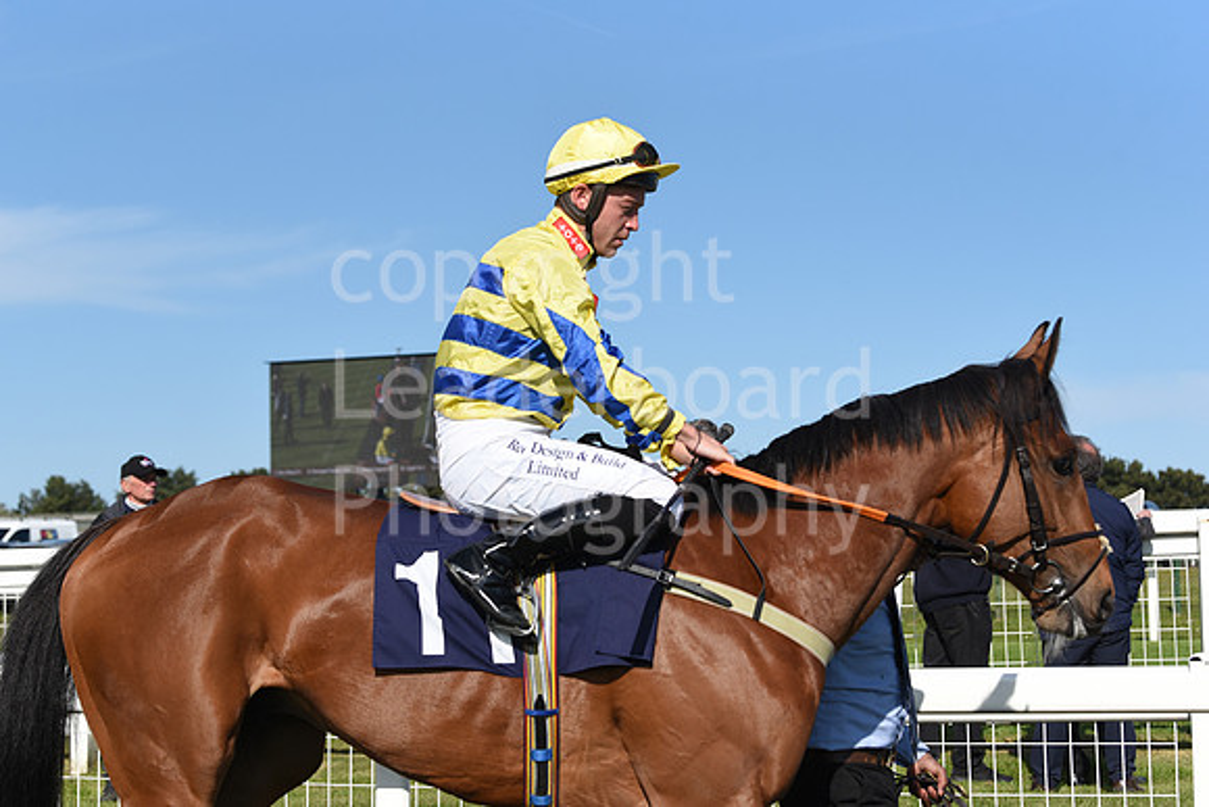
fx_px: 2351
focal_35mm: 70
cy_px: 404
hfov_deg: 28.8
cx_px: 604
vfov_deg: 19.5
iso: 400
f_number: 5.6
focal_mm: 70
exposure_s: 1/4000
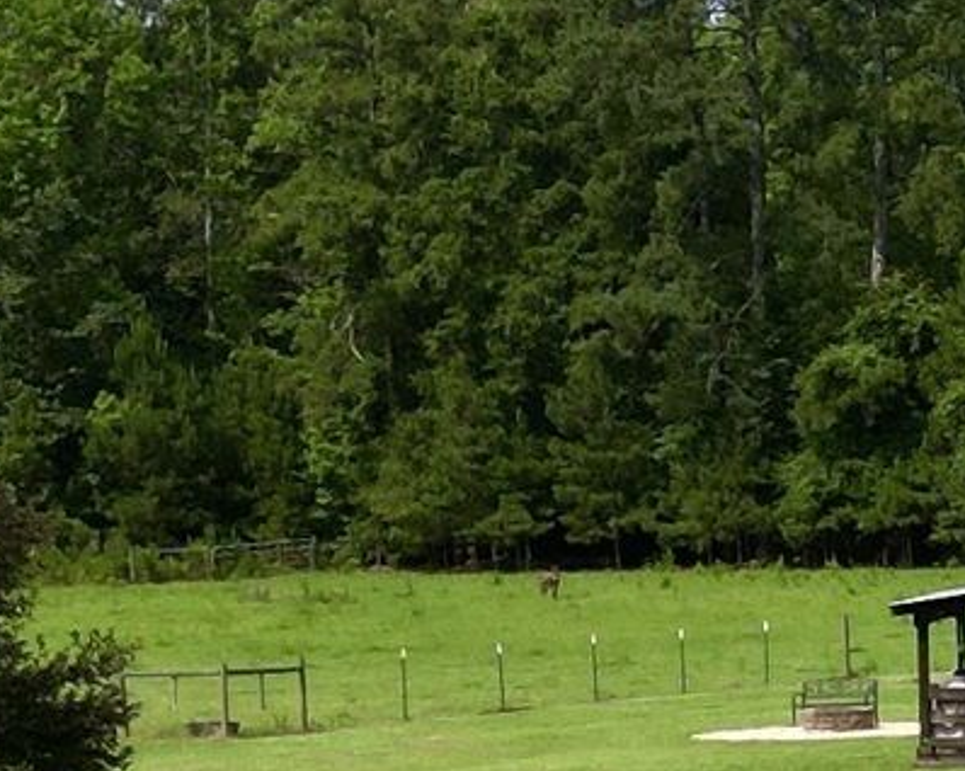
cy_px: 834
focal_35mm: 181
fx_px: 5167
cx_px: 1945
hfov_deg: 9.9
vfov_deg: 8.5
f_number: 1.7
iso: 100
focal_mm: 6.72
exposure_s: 1/3200
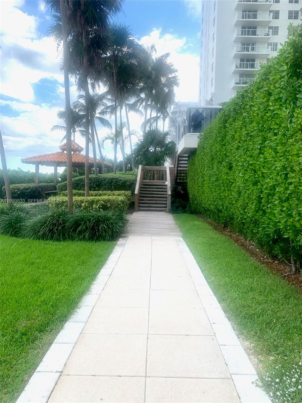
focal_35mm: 26
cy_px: 202
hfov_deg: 53.1
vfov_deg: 67.3
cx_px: 151
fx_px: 302
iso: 25
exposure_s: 1/732
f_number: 1.8
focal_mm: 4.25
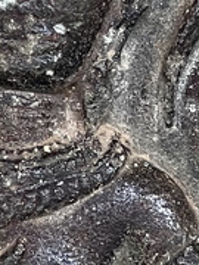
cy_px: 252
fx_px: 3925
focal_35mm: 512
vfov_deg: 3.9
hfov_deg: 2.9
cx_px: -7
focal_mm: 9
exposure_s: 1/99
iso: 50
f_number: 2.8
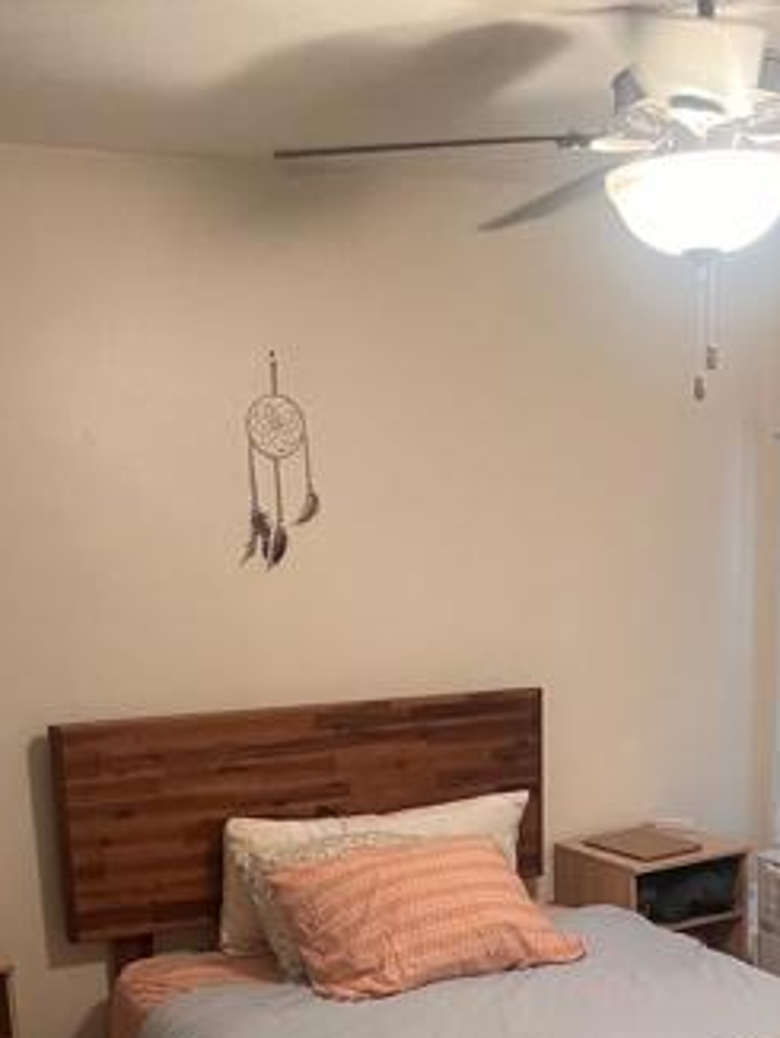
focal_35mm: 51
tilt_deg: -16.2
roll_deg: +1.5
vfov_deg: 35.6
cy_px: 904
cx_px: 452
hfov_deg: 28.6
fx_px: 1530
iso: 500
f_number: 1.6
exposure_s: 1/40
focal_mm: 5.1
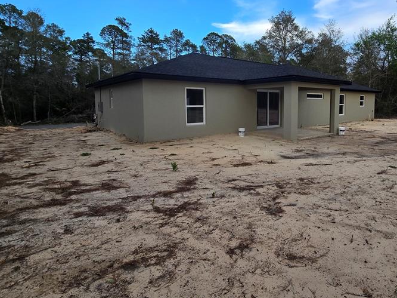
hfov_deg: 79.2
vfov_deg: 65.5
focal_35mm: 20
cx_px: 263
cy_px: 123
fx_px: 229
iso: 50
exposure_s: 1/372
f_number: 2.2
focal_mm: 2.2
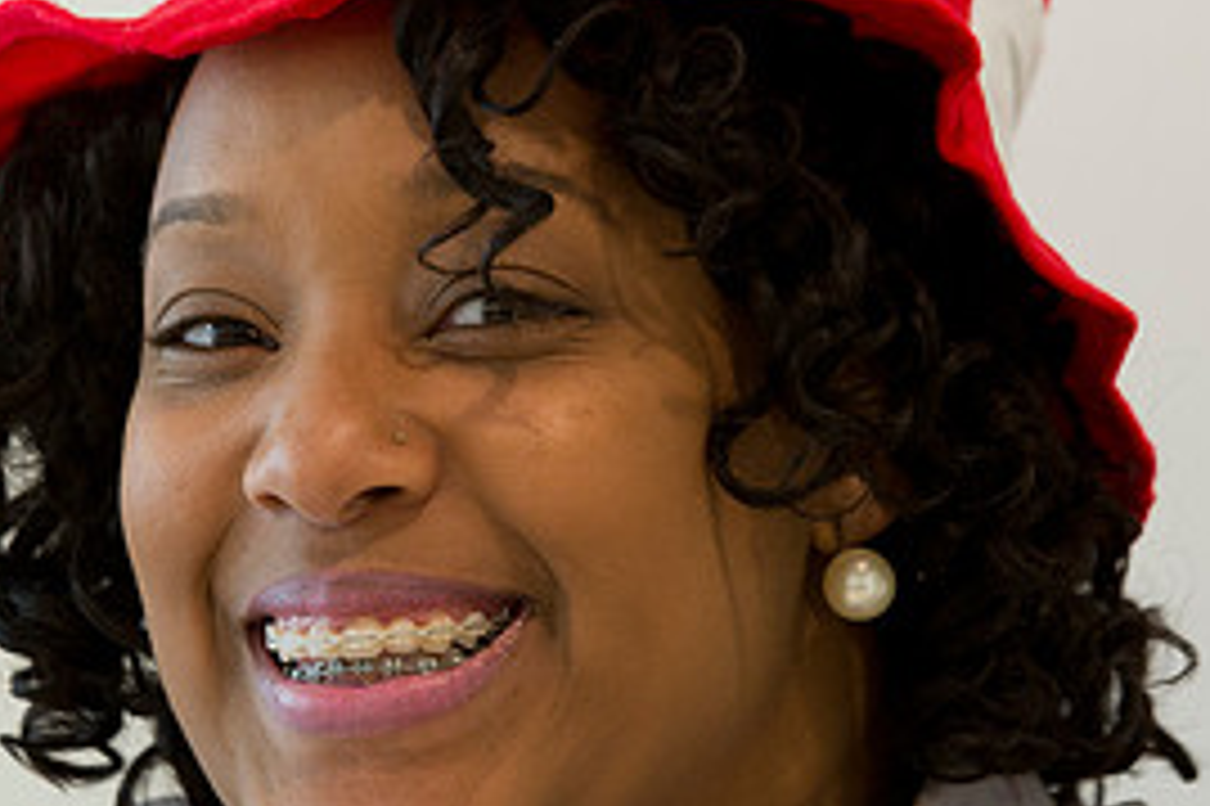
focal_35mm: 345
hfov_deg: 6.0
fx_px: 11588
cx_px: 418
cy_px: 347
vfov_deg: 4.0
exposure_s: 1/60
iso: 1250
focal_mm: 160
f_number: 5
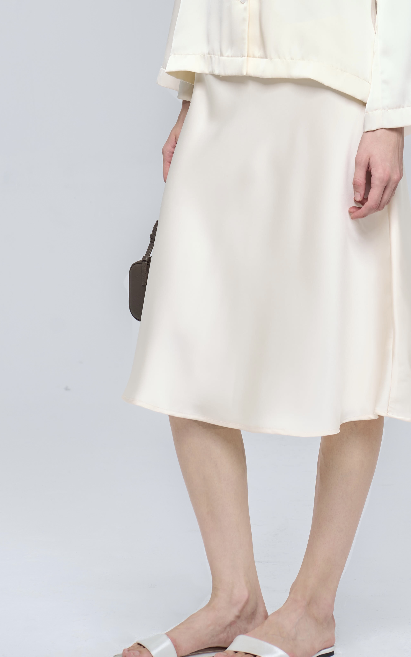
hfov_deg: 7.8
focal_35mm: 167
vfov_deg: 12.5
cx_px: 282
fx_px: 2993
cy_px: 103
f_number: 8
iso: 200
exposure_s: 1/125
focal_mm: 85
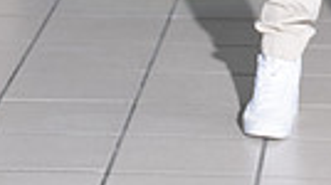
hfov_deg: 6.4
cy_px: -254
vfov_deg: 3.6
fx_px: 2937
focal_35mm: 335
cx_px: 338
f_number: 5.6
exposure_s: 1/125
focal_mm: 95
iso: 1250
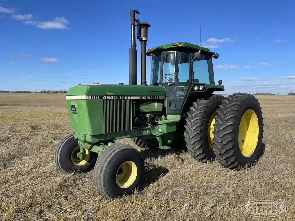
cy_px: 110
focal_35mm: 26
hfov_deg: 67.3
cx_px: 148
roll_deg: -1.1
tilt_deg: -4.7
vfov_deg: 53.1
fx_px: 222
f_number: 1.6
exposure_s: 1/3257
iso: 32
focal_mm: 5.1
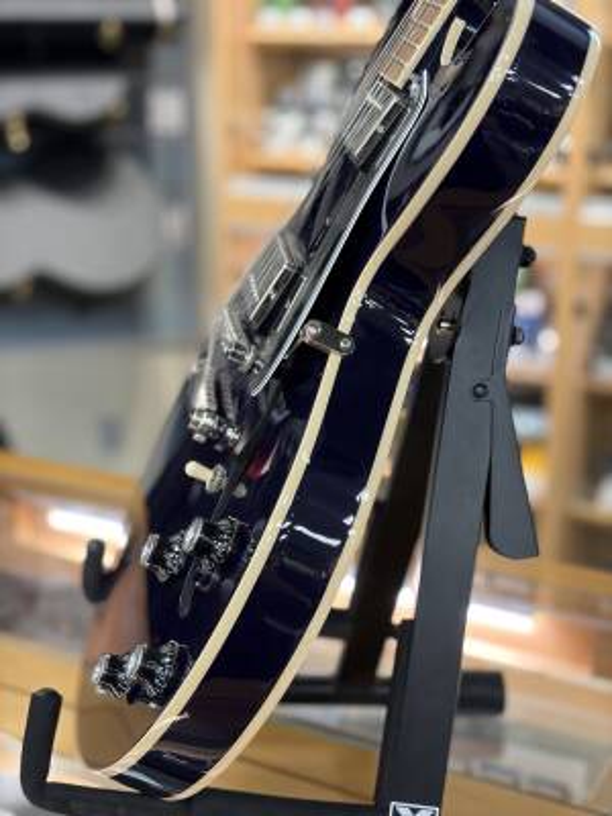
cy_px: 408
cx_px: 306
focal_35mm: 52
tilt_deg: -17.1
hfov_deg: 28.0
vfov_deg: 36.8
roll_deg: -0.1
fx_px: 1226
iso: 100
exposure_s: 1/60
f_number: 1.6
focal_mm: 5.96
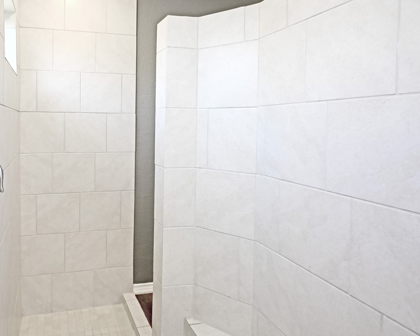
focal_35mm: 25
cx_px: 120
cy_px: 163
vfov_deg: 56.8
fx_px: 311
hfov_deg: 65.1
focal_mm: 12
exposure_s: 1/25
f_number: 3.5
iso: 64
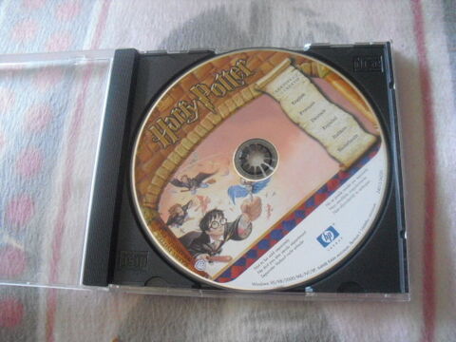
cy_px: 171
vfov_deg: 39.7
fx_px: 474
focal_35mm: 36
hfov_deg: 51.4
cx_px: 228
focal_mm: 6.3
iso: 800
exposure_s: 1/50
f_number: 3.1
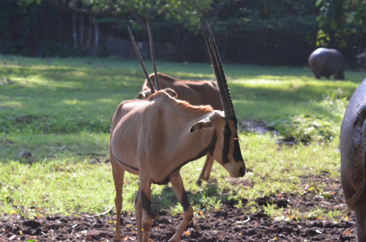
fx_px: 1309
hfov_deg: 15.9
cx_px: 183
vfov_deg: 10.6
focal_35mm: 129
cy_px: 121
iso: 4000
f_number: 7.1
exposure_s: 1/2000
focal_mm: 86
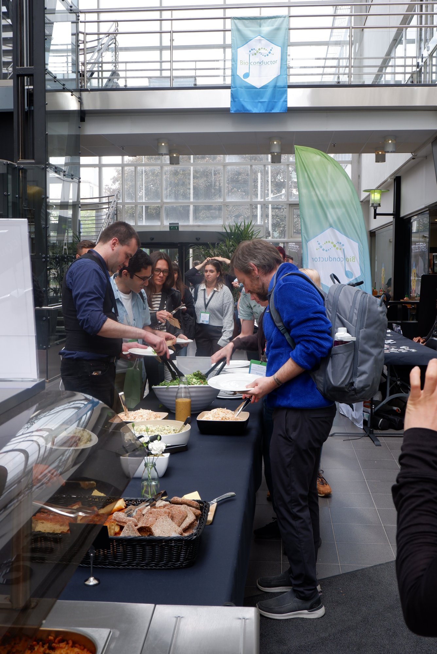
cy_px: 327
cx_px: 218
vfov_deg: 50.7
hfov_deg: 35.1
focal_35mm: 38
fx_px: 691
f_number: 10
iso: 250
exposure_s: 1/60
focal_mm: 25.6
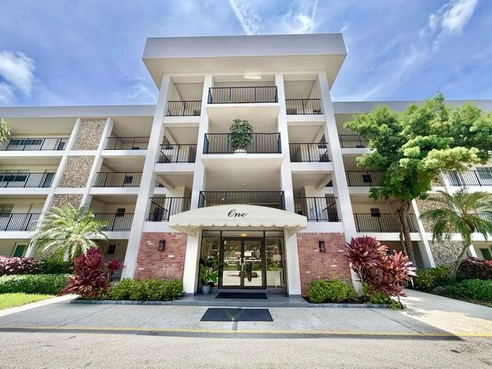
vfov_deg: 85.7
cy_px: 184
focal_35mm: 14
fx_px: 199
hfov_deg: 102.1
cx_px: 246
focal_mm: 2.22
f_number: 2.2
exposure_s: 1/770
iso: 40
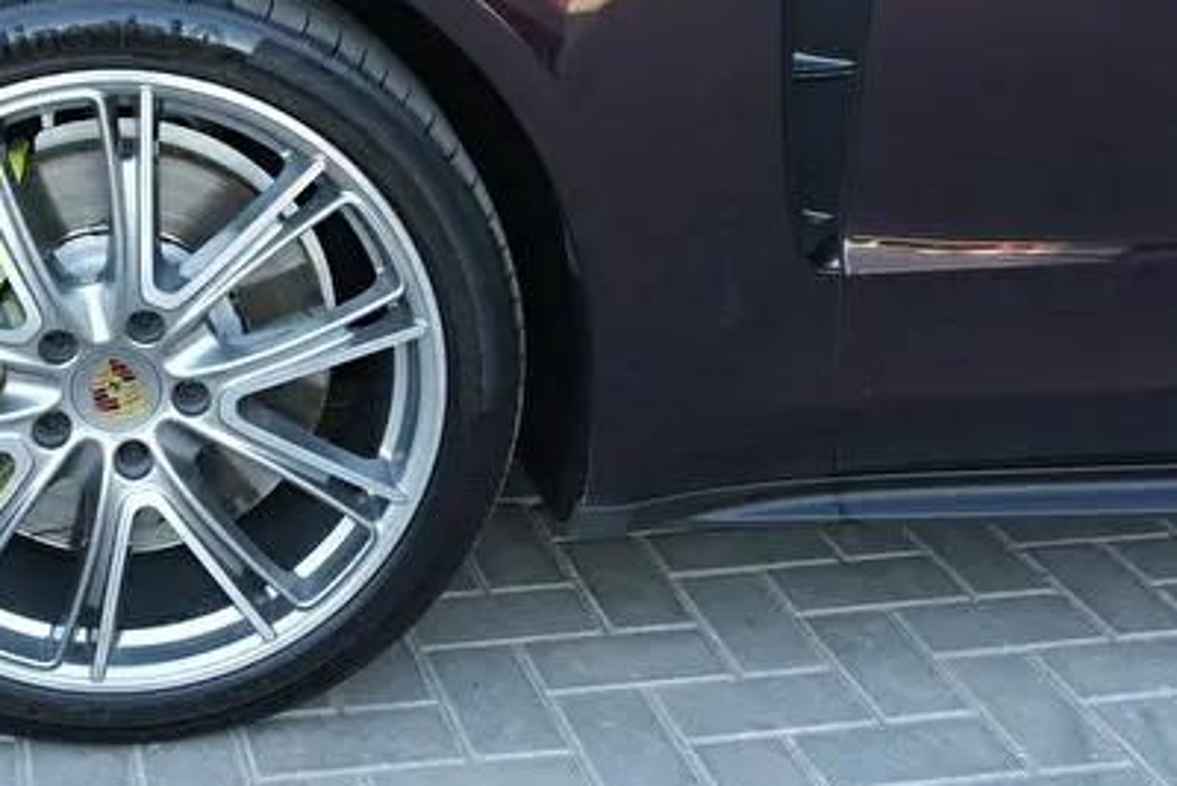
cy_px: 149
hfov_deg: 31.2
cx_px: 274
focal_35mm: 63
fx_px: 2060
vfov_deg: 21.3
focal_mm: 21
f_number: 4
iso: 1000
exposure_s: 1/160
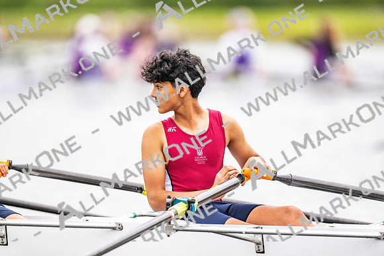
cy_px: 128
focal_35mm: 600
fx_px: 6401
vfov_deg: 2.3
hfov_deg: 3.4
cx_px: 192
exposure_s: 1/2500
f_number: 4
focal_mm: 600
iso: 1600
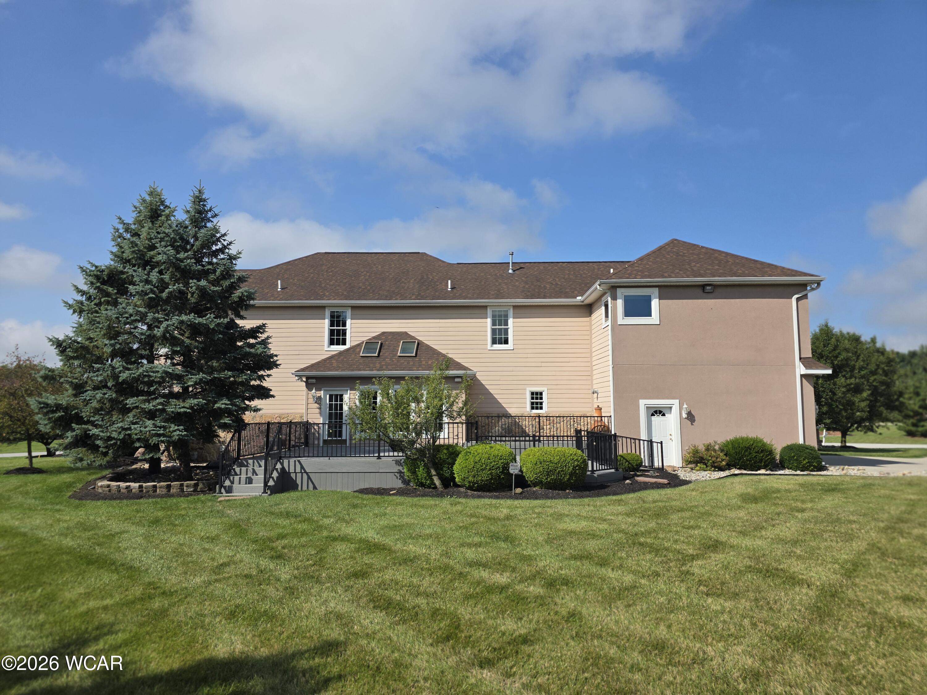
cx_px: 464
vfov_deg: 58.9
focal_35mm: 23
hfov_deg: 73.9
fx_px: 616
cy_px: 348
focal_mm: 6.3
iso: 80
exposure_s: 1/7626
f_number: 1.7
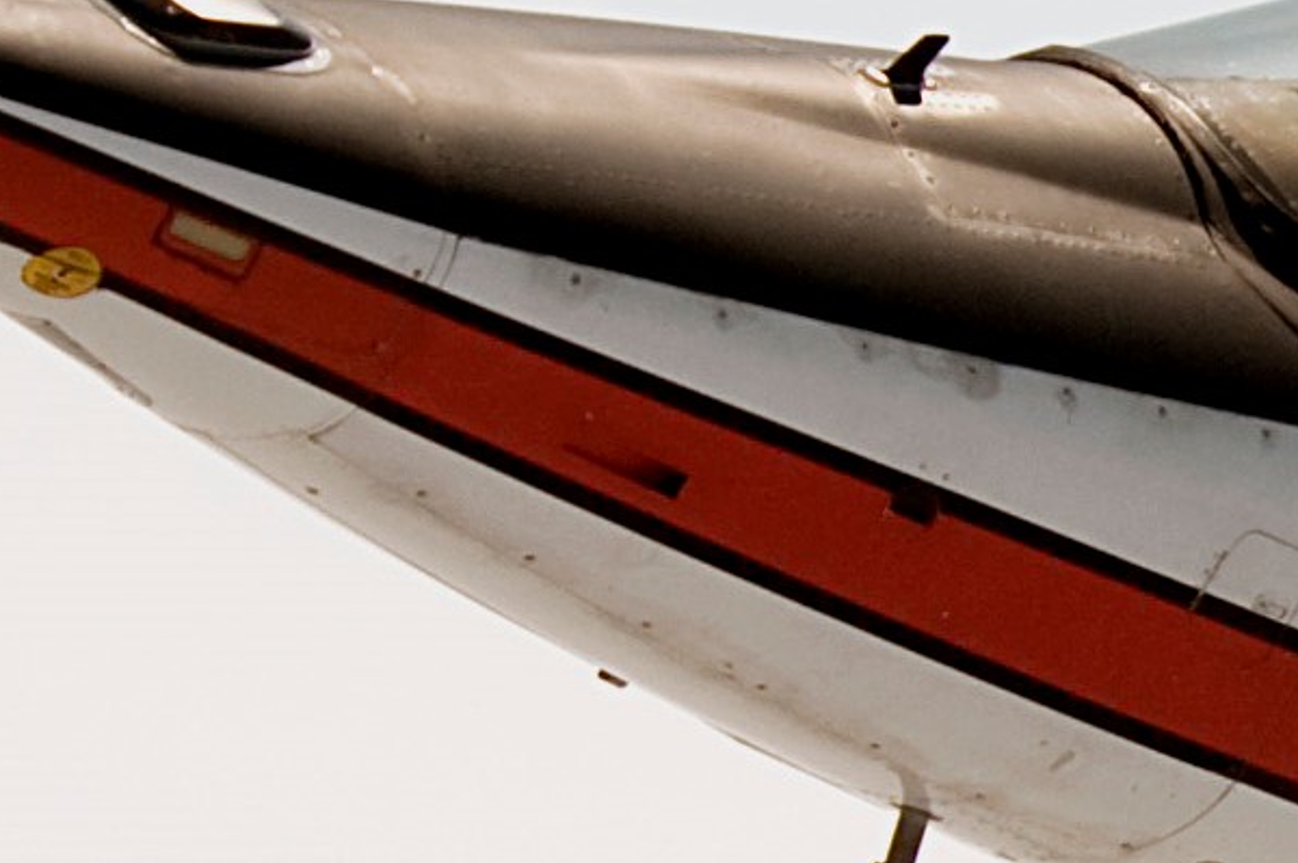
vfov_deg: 2.5
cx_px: 2803
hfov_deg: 3.7
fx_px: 19958
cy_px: 1195
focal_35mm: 554
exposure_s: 1/1250
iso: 200
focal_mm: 95
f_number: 10
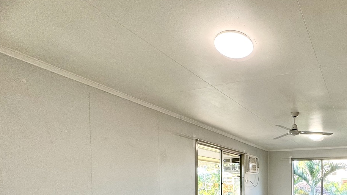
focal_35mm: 25
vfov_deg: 40.2
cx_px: 273
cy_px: 196
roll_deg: +0.5
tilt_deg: -2.1
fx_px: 230
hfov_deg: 67.7
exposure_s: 1/100
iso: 100
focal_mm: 2.22
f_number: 2.2
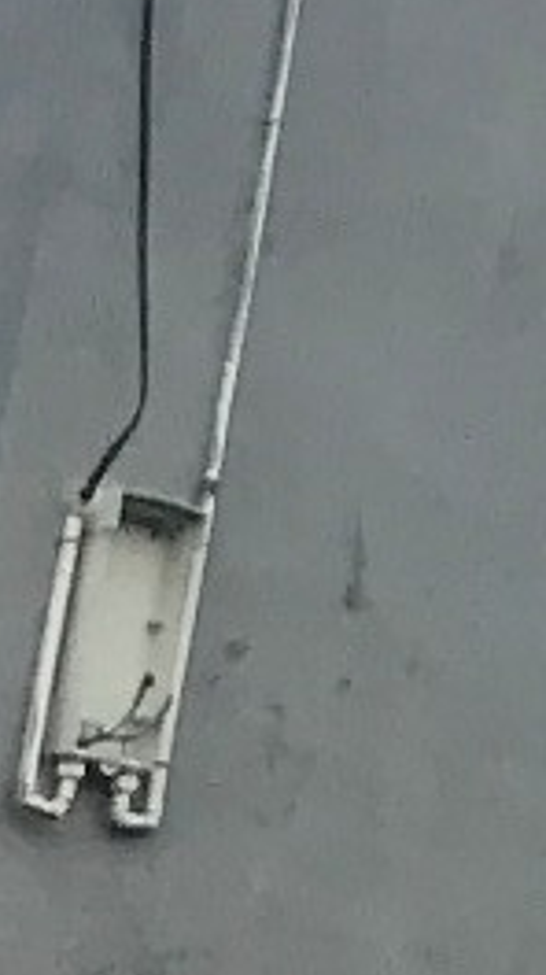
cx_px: 2767
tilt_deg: +21.4
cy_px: 30
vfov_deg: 9.1
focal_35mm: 237
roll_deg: +1.7
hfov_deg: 4.4
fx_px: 6116
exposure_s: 1/1429
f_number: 1.8
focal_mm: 3.99
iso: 20
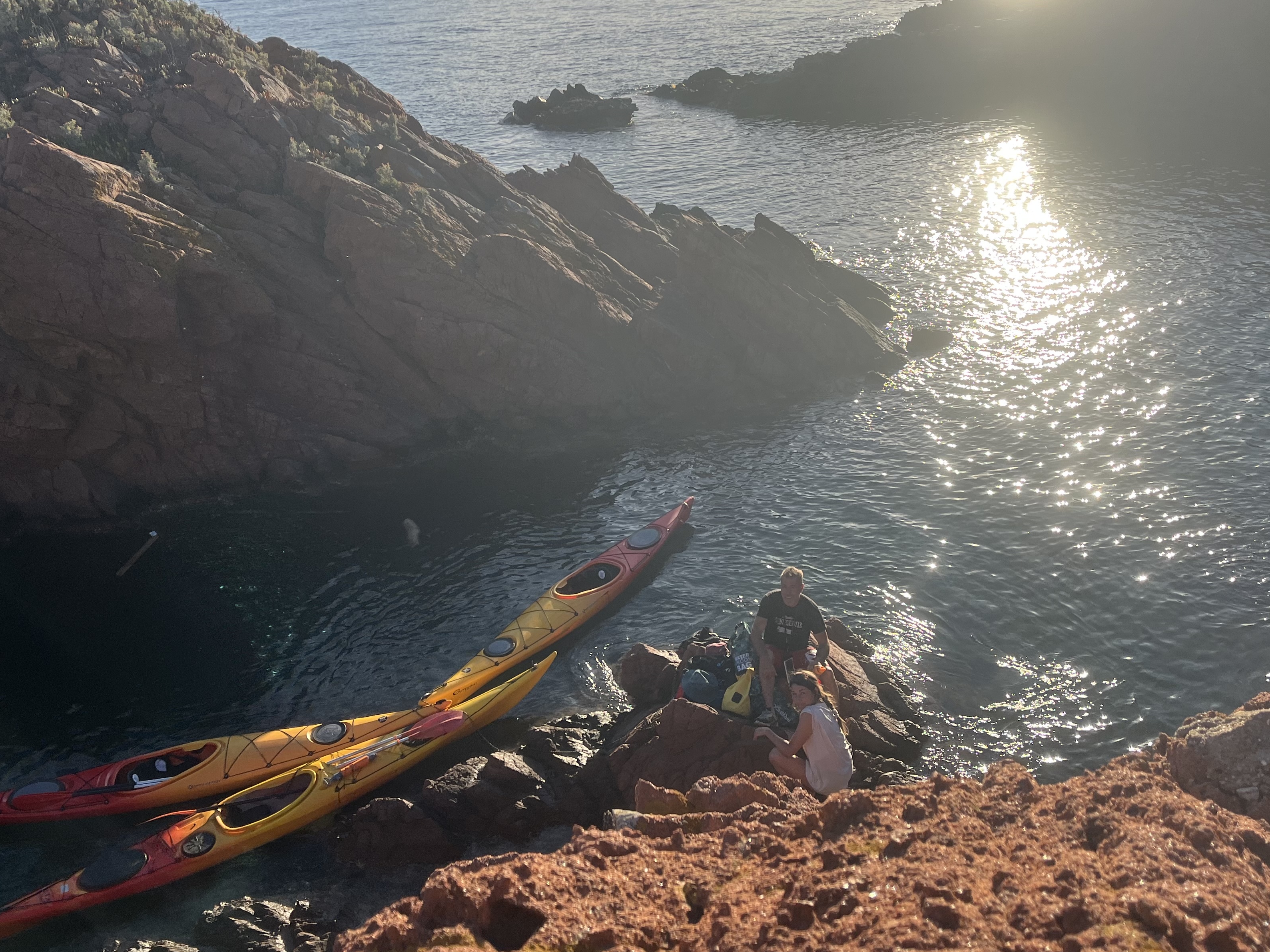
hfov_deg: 55.3
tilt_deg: -23.0
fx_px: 1211
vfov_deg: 42.9
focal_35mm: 33
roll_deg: +6.1
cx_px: 626
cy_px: 419
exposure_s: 1/2755
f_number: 1.6
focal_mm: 5.1
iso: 50
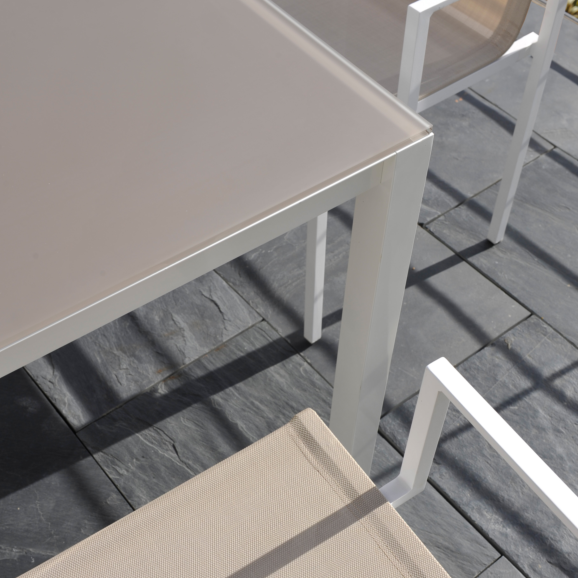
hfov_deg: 34.7
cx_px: 287
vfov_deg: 34.5
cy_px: 359
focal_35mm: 49
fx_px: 926
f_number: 11
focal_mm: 38
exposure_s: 1/200
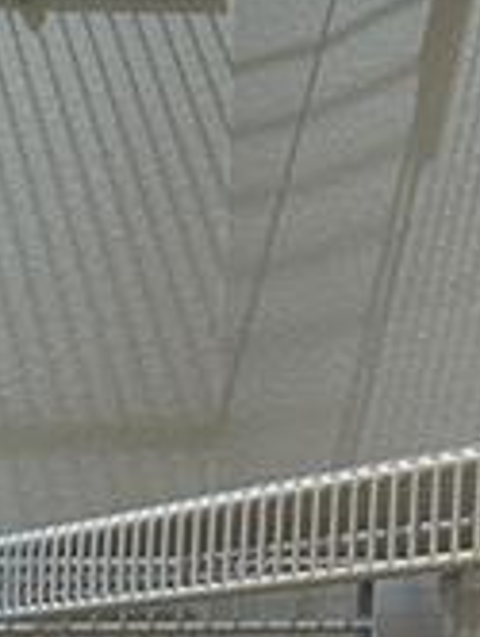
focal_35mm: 173
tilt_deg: -11.2
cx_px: -495
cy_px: 1412
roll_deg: -0.4
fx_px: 3190
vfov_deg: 10.2
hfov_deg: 8.2
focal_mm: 6.86
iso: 160
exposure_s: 1/120
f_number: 1.78
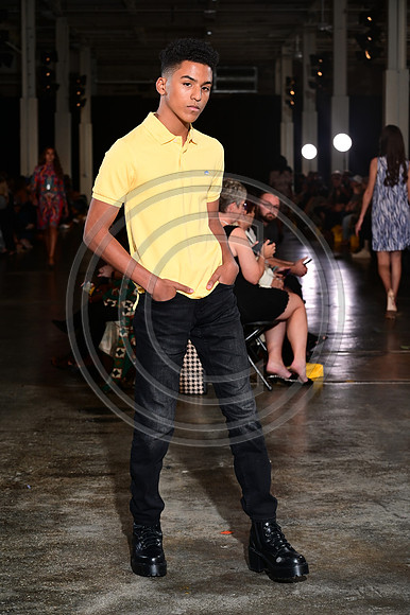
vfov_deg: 26.0
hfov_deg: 17.5
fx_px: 1334
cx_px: 205
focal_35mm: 78
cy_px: 308
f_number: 6.3
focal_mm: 78
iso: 1000
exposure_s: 1/160
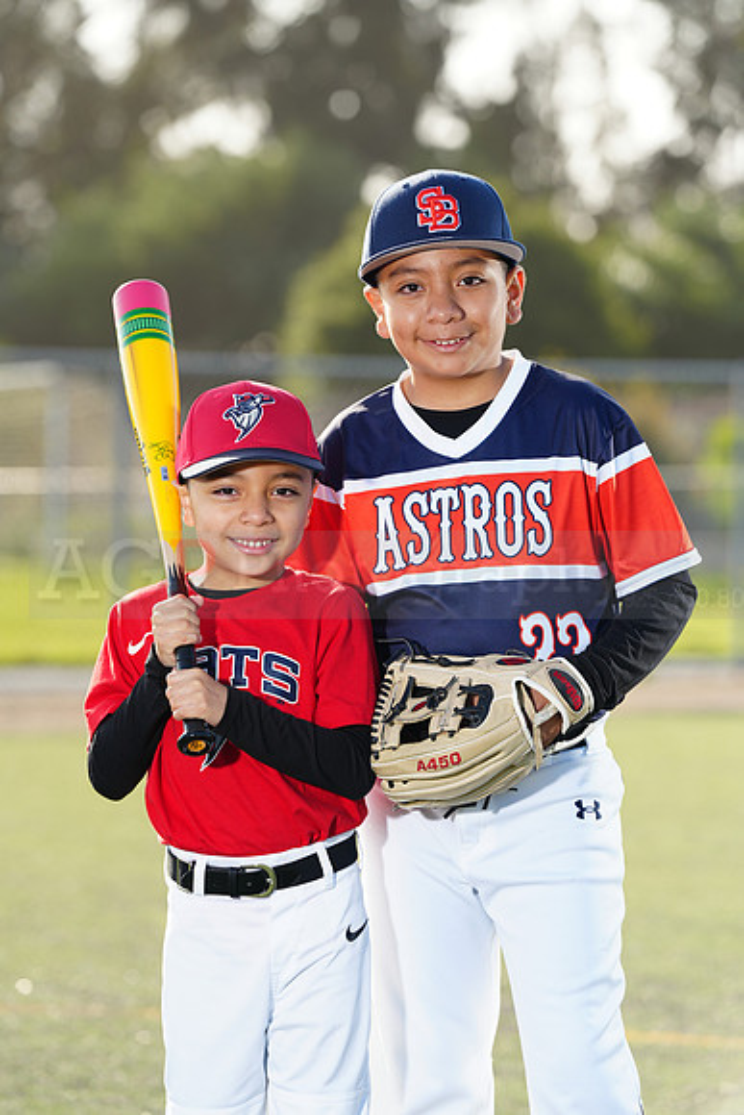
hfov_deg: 7.7
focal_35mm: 178
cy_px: 558
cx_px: 372
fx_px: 5514
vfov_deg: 11.5
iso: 100
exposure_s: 1/250
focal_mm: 178
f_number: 5
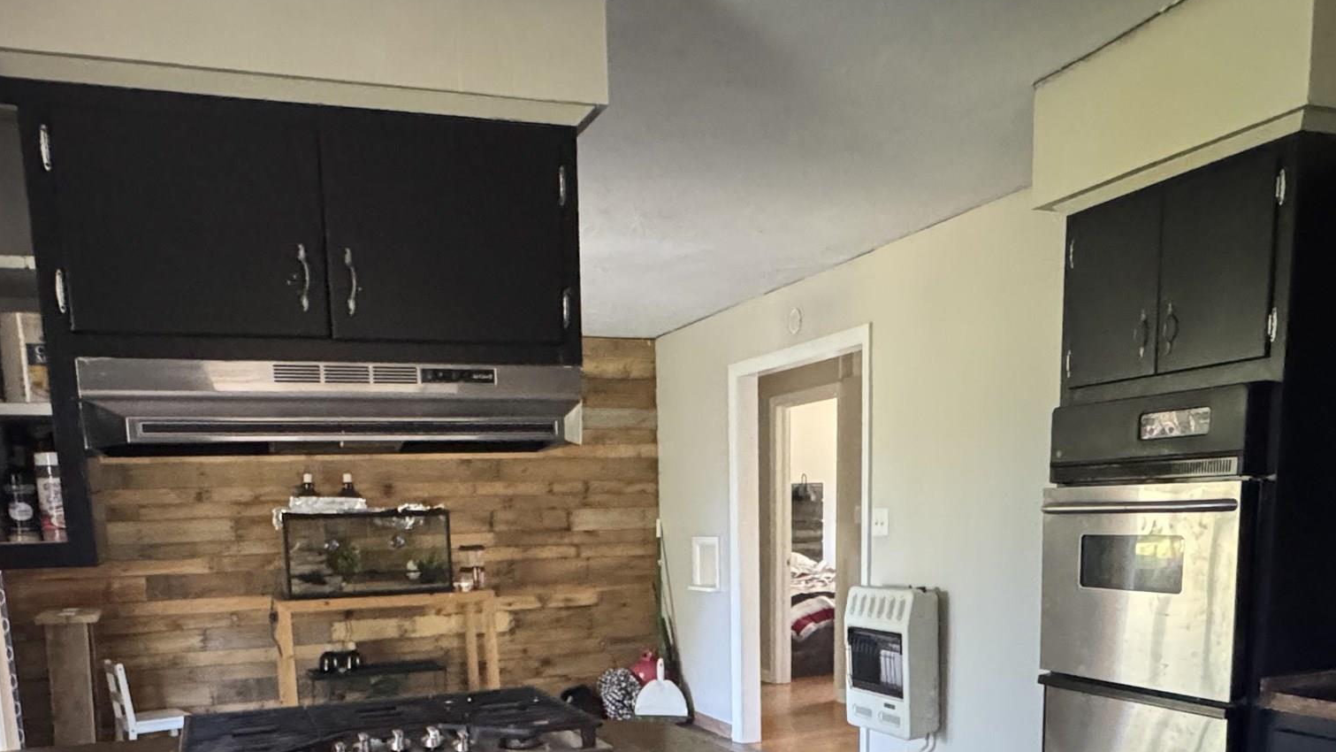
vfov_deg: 35.3
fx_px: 1098
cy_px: 696
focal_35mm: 31
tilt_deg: -9.8
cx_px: 607
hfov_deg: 62.5
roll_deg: +2.1
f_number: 2.2
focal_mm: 2.22
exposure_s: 1/51
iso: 1250
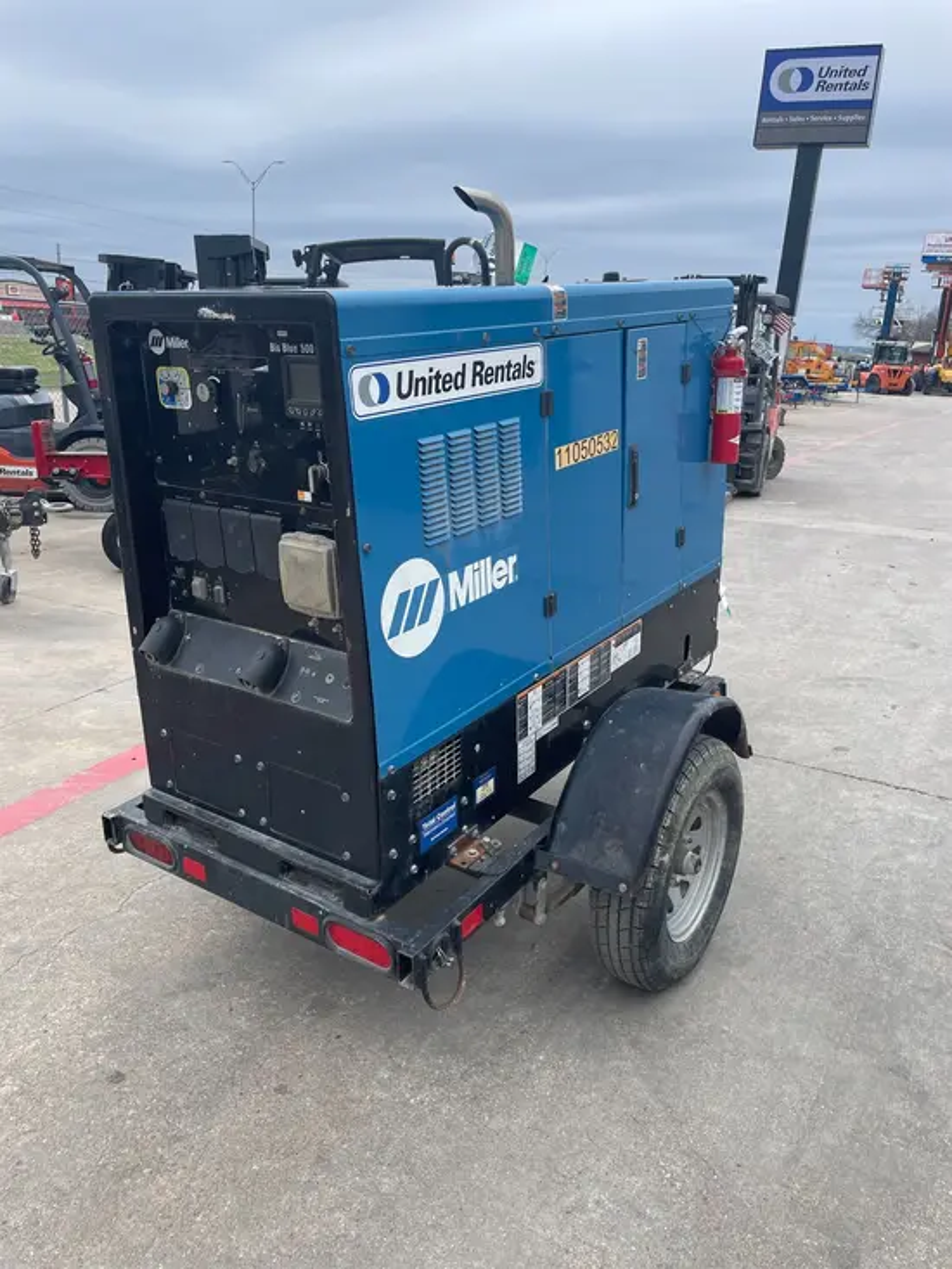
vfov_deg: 67.3
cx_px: 476
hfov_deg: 53.1
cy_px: 634
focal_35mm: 26
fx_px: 953
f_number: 1.6
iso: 32
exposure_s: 1/2304
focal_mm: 4.2
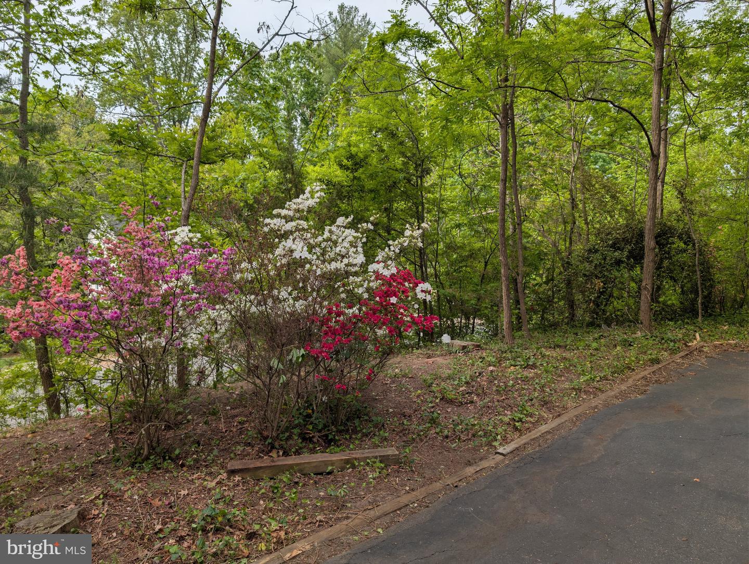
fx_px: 520
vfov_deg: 56.9
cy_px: 282
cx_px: 374
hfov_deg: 71.5
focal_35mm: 24
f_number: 1.68
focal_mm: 6.9
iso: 21
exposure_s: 1/700
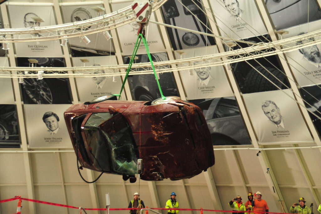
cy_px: 107
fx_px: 668
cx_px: 160
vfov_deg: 18.2
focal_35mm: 75
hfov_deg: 27.0
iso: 3600
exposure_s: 1/100
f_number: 5.3
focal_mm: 75
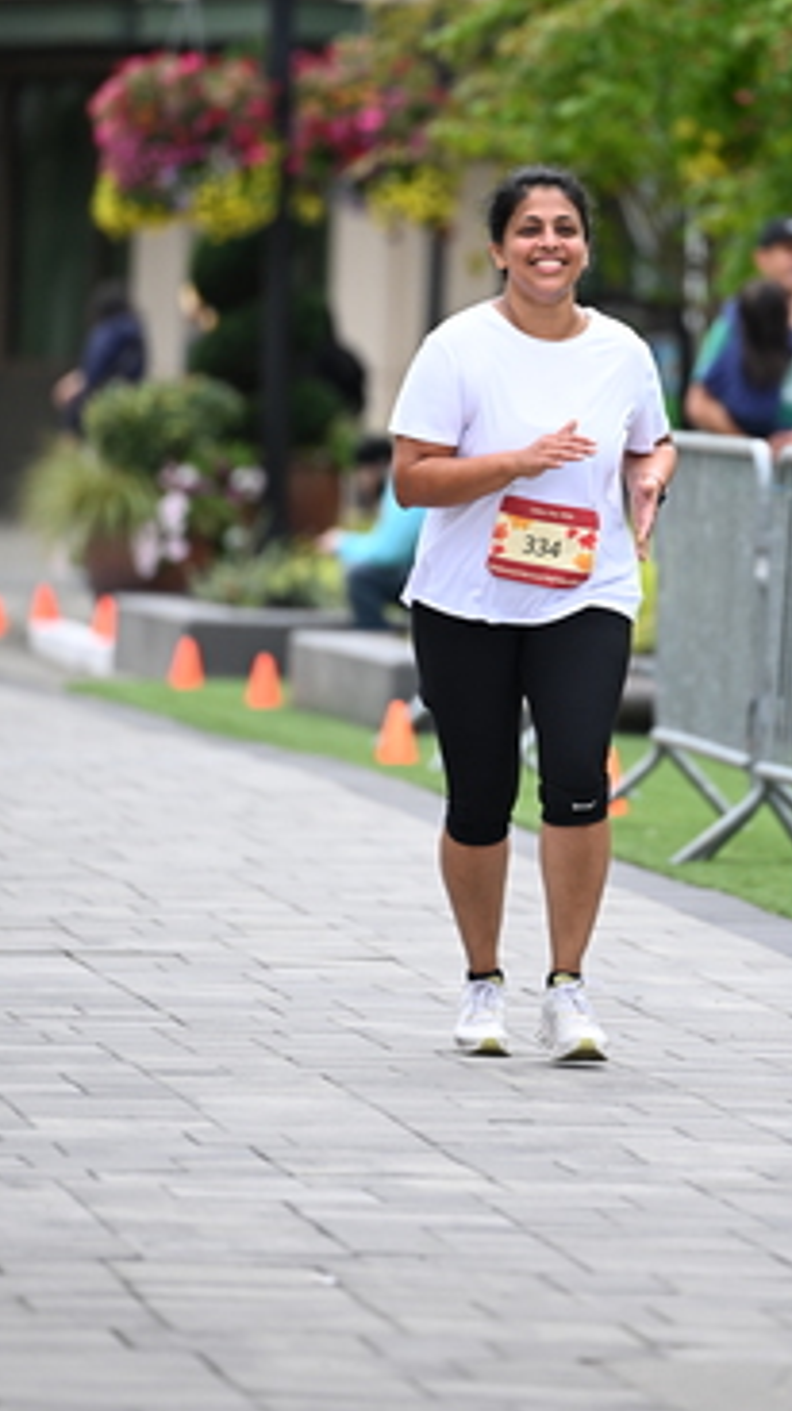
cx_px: 594
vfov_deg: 6.9
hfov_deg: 3.9
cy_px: 404
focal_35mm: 314
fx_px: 11742
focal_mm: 200
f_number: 2.8
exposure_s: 1/2000
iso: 640
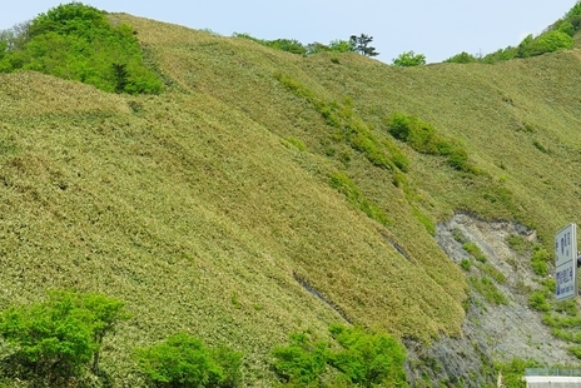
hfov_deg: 38.7
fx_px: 807
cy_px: 280
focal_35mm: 50
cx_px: 154
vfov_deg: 26.8
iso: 100
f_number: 6.3
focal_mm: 29
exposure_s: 1/320
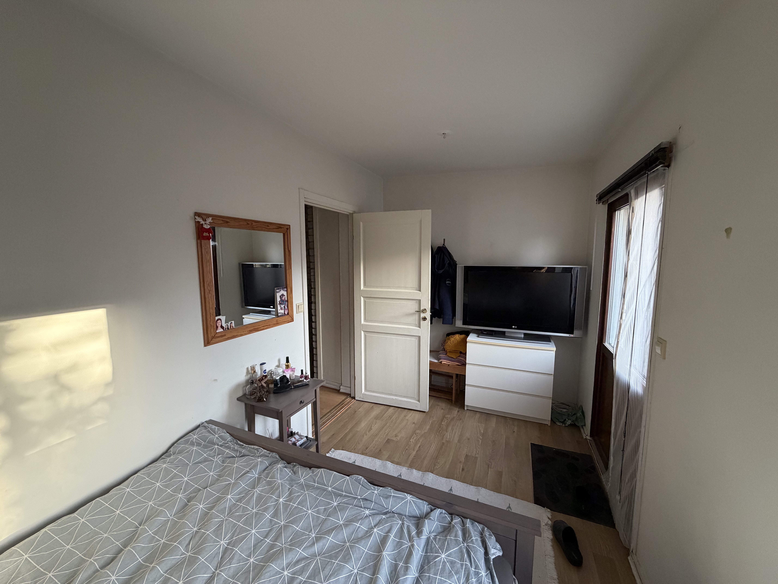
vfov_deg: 85.7
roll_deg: +1.2
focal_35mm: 14
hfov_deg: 102.1
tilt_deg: -5.8
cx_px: 389
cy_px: 292
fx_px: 315
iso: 320
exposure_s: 1/121
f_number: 2.2
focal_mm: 2.22
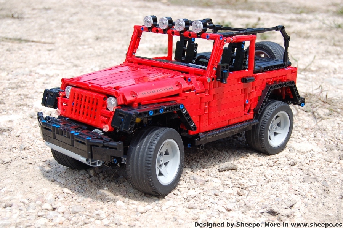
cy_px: 114
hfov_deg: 41.1
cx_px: 172
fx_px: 457
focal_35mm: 48
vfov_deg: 28.1
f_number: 5.6
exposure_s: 1/200
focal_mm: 32
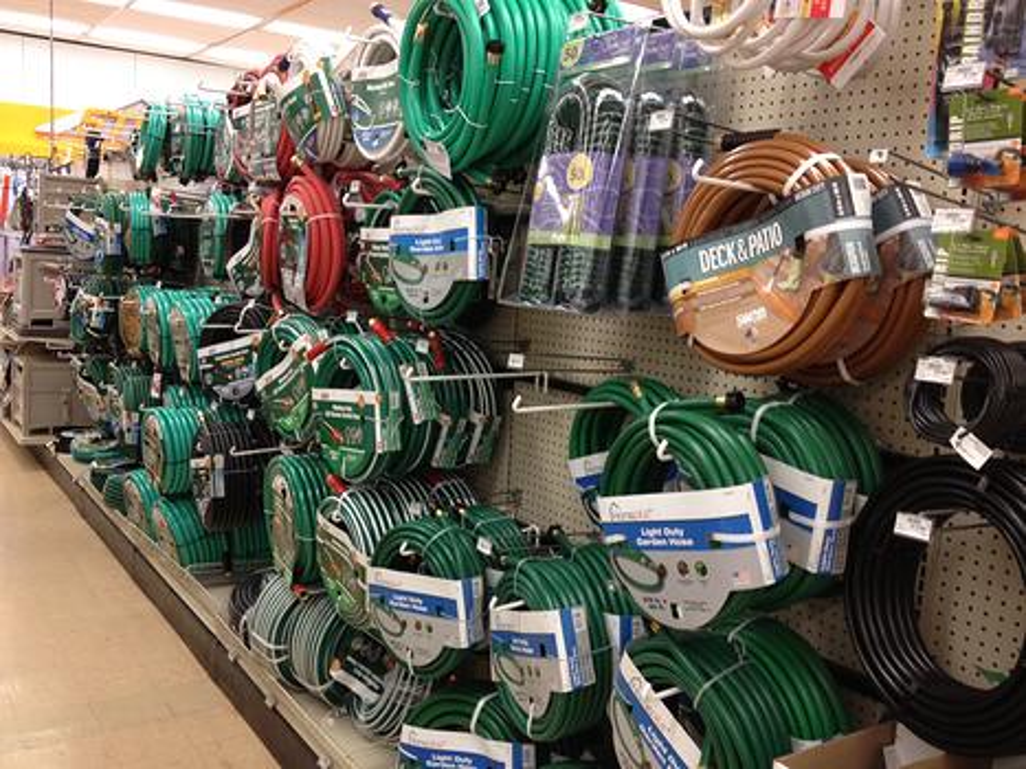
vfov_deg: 40.7
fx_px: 1037
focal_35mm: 35
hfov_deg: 52.6
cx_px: 513
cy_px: 384
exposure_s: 1/20
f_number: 2.4
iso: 100
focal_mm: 4.28
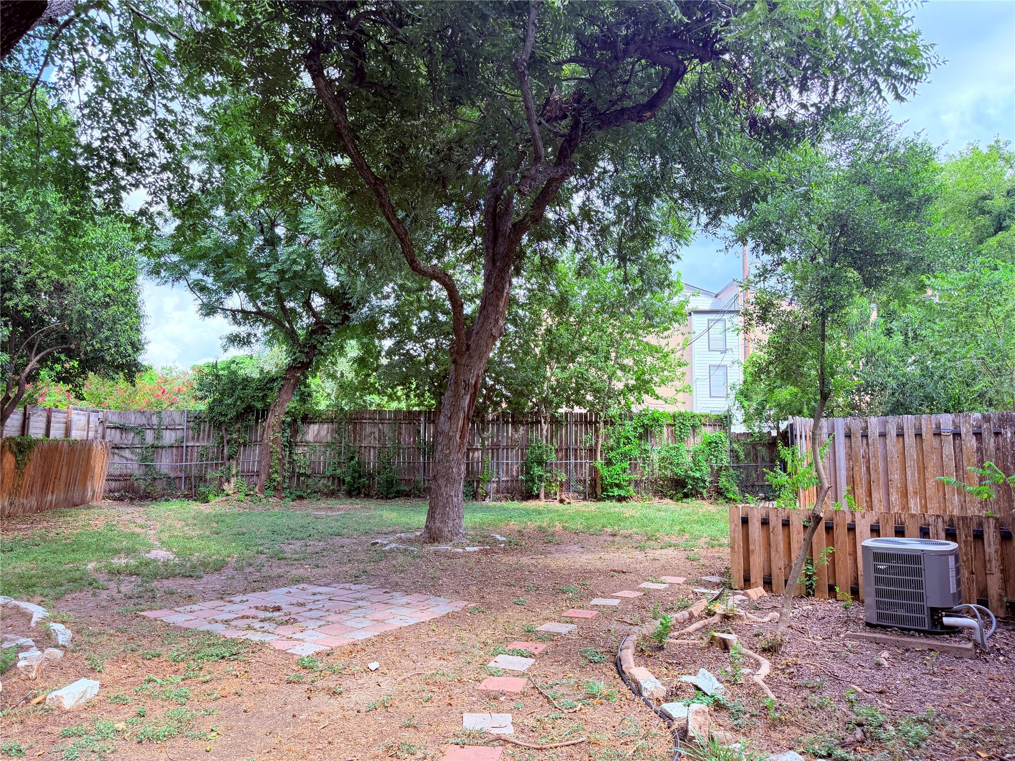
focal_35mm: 24
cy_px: 380
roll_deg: -0.4
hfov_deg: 71.6
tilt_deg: +7.0
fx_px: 704
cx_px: 508
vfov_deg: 56.8
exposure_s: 1/979
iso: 100
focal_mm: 6.76
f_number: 1.78
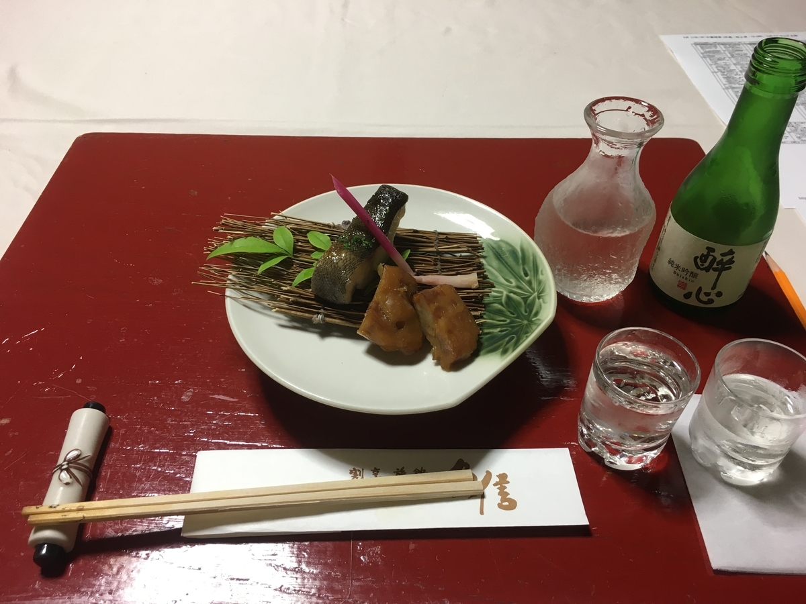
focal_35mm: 29
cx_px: 403
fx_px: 675
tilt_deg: -44.9
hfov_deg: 61.7
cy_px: 302
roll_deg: -0.8
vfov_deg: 48.2
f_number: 2.2
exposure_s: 1/30
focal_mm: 4.15
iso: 64
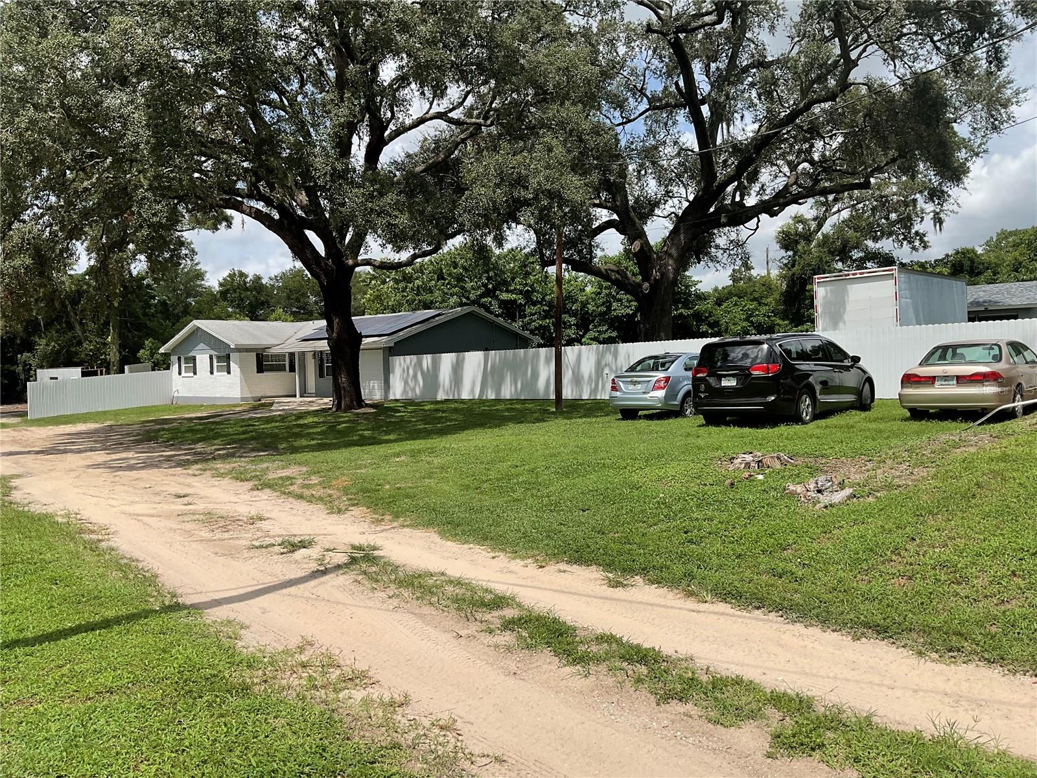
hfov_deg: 61.7
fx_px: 869
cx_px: 518
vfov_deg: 48.2
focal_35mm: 29
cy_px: 389
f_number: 1.8
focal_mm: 3
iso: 16
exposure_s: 1/2667
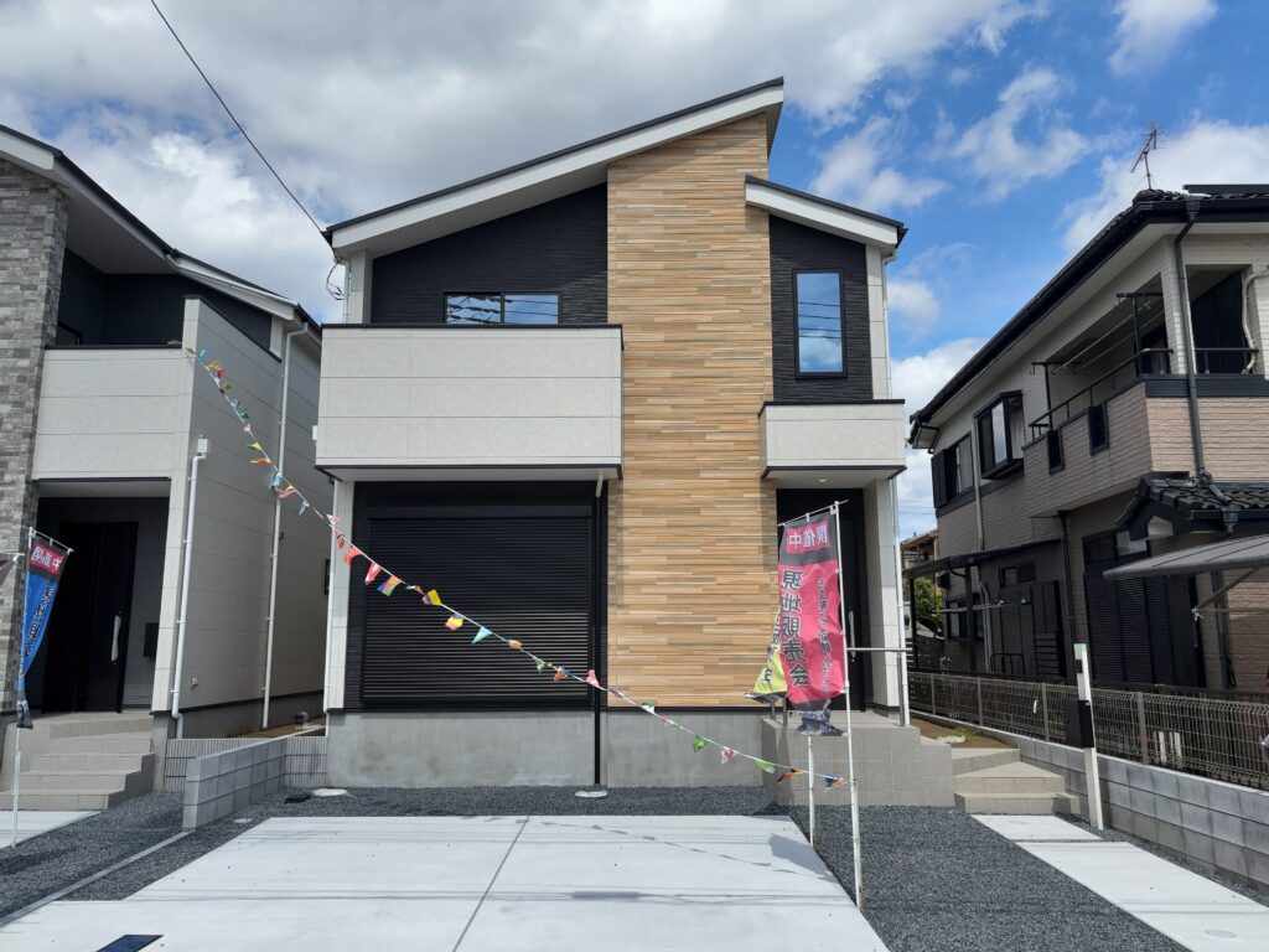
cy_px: 476
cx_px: 634
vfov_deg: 53.1
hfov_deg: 67.3
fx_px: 953
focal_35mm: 26
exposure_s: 1/3937
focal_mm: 5.96
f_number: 1.6
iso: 50
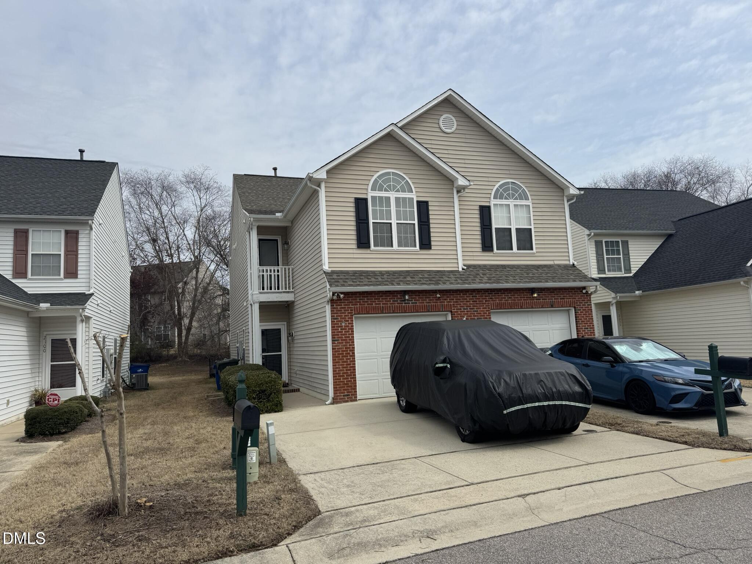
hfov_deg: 71.6
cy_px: 282
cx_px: 376
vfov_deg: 56.8
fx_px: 521
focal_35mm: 24
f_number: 1.78
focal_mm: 6.76
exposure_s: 1/7092
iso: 80
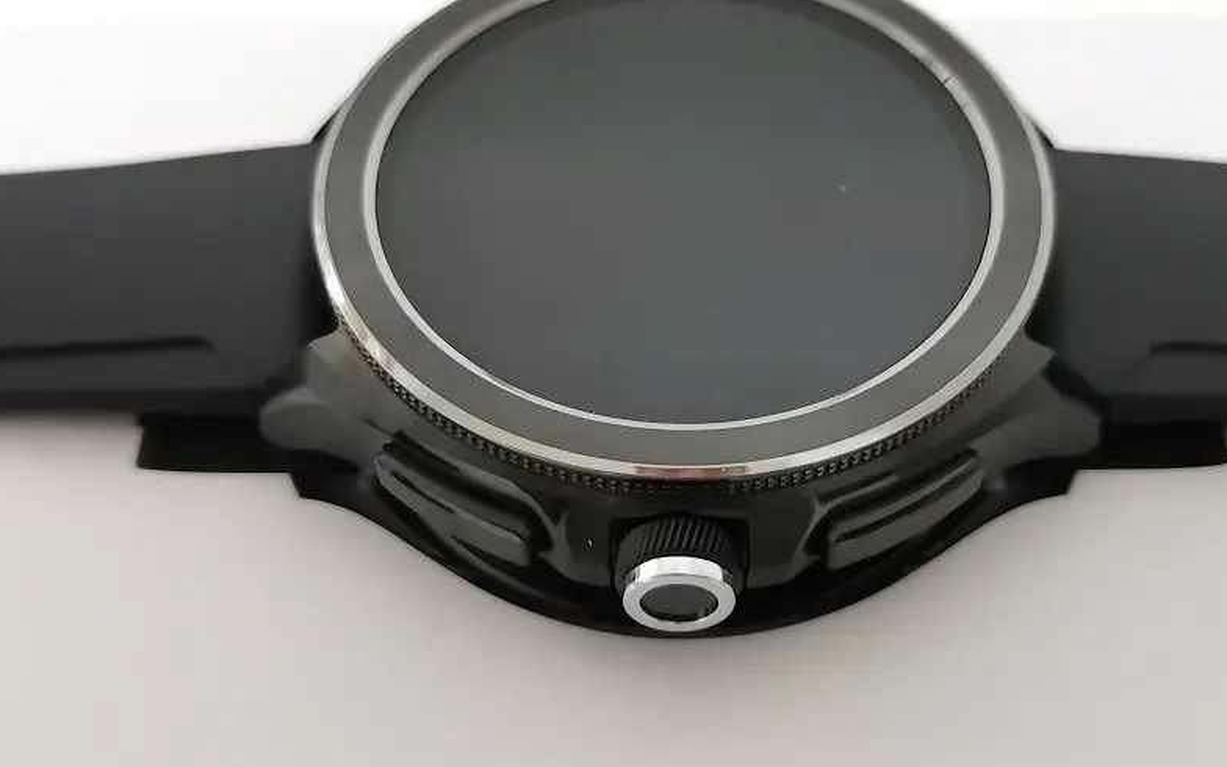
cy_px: 351
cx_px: 670
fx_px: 1505
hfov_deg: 44.3
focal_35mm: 45
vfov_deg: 28.6
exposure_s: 1/100
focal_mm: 4.75
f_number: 1.8
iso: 200
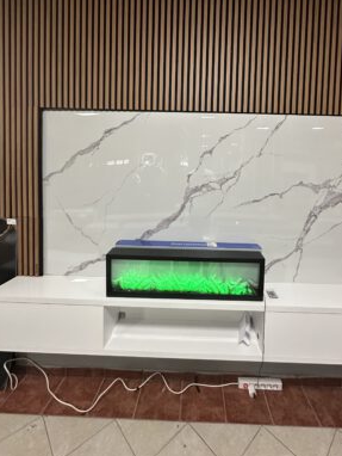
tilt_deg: -2.3
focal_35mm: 17
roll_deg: -2.7
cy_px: 186
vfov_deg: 90.0
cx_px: 195
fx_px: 224
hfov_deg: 74.4
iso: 320
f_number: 2.2
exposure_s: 1/91
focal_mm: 2.22
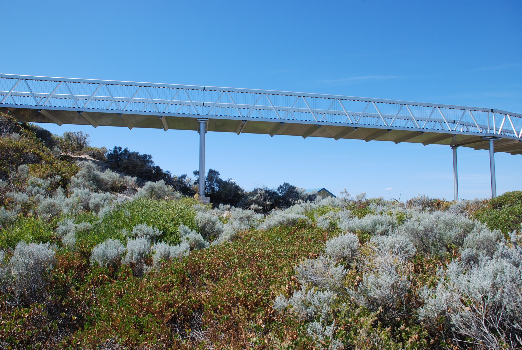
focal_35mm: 27
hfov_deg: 67.3
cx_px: 261
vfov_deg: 48.1
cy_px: 175
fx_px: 392
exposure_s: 1/200
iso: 100
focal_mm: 18
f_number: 7.1
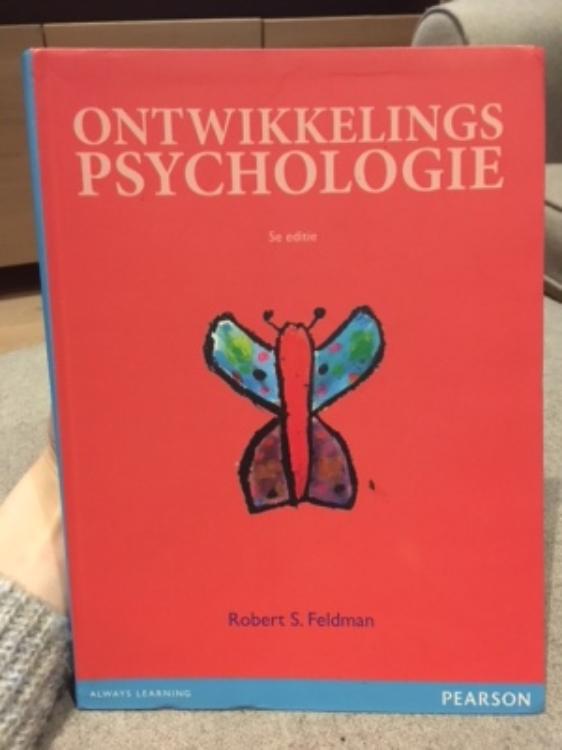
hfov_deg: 48.2
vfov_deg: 61.7
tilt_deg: -32.0
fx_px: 628
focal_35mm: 29
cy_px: 375
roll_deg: -0.7
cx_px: 281
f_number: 2.2
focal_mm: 4.15
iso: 500
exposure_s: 1/17
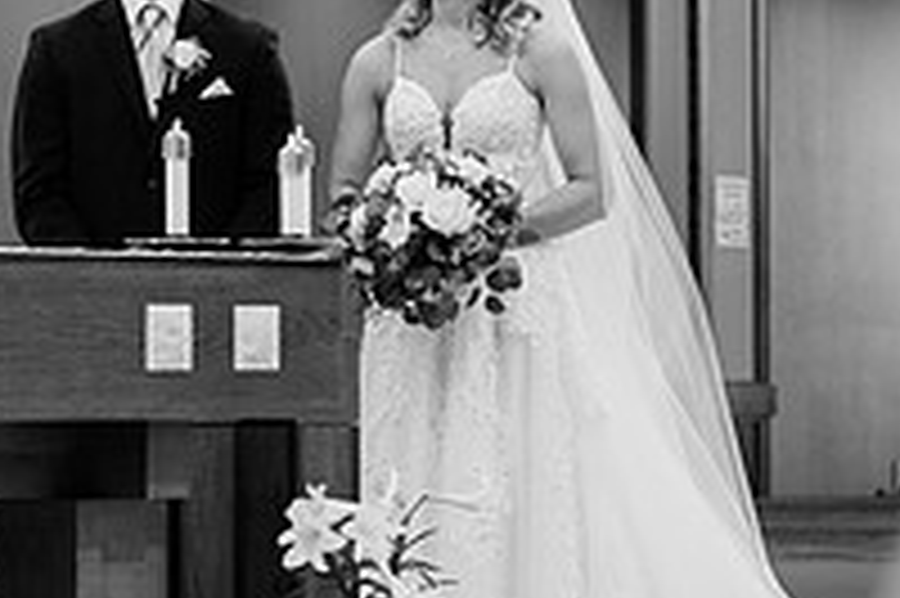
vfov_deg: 6.6
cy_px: 278
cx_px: 32
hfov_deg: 9.8
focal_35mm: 208
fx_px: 5196
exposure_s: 1/250
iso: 1600
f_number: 2.8
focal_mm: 70
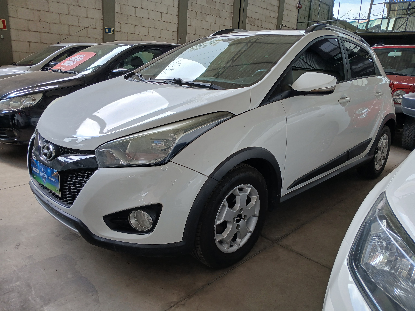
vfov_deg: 53.1
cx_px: 208
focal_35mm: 26
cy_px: 156
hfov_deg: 67.3
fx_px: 312
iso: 32
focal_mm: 3.98
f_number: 1.8
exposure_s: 1/120
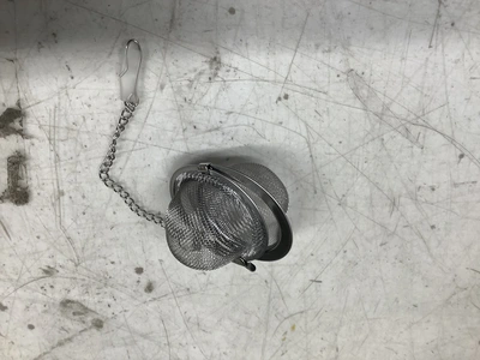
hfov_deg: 58.4
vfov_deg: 45.4
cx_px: 240
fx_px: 430
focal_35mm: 31
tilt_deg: -64.1
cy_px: 180
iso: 50
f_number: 2.4
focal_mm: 3.3
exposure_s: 1/120
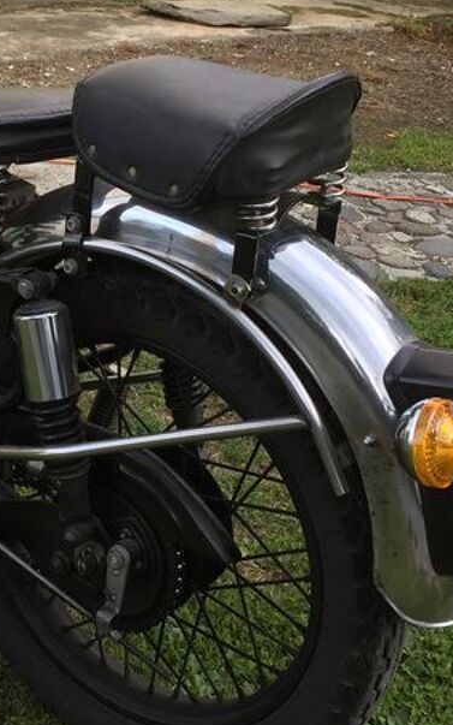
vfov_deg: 30.2
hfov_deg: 18.7
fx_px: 1343
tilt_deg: -21.3
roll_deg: -2.9
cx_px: 6
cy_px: 312
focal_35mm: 68
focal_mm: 4.15
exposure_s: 1/102
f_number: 2.2
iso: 32
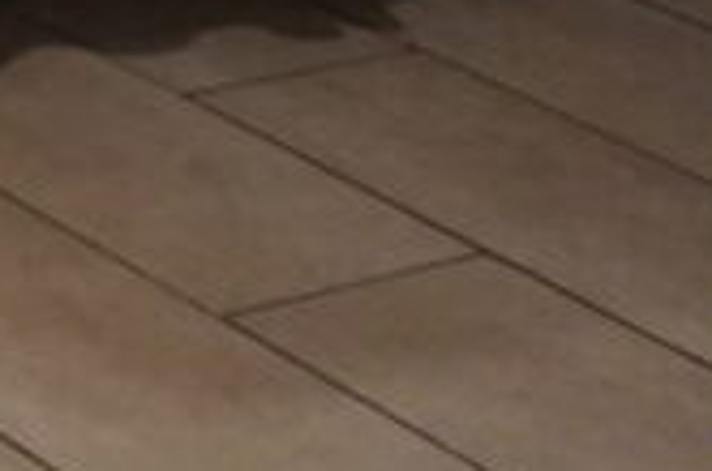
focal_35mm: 174
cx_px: -1733
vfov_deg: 7.0
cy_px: -985
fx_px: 3435
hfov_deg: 8.7
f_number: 3.5
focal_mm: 16
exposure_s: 1/160
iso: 2000
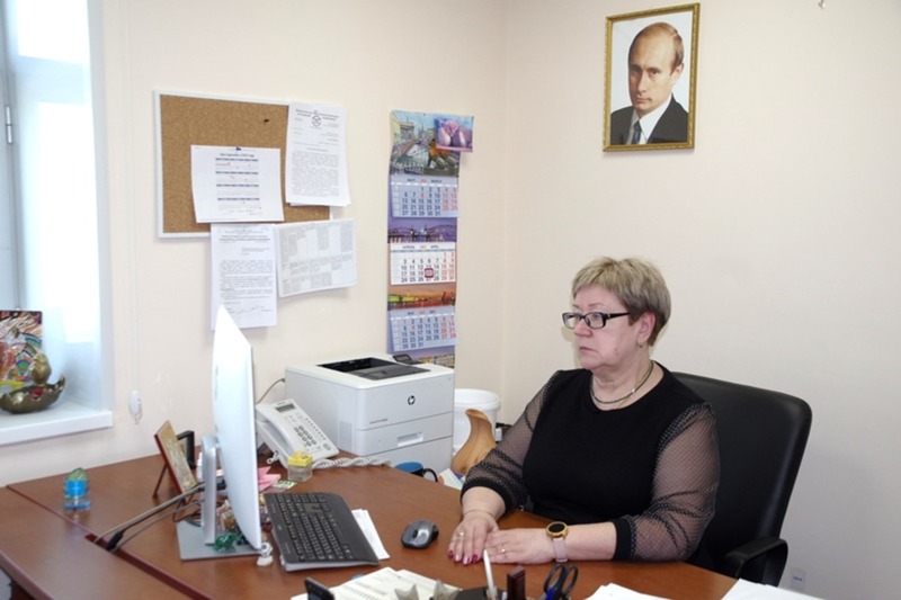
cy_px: 300
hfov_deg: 45.4
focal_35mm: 43
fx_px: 1076
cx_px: 450
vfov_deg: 31.2
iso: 800
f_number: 5.6
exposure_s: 1/180
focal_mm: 29
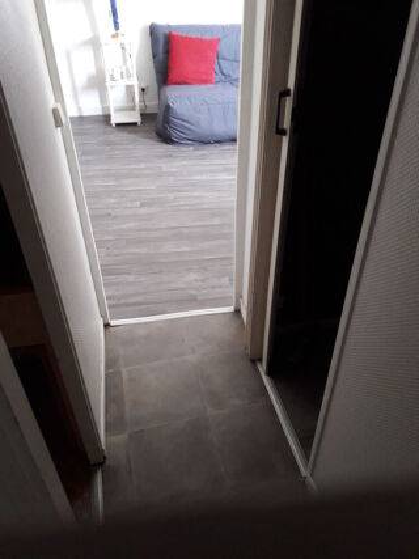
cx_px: 210
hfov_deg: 49.7
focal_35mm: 28
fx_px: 452
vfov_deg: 63.5
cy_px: 280
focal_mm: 3.7
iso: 320
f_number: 1.9
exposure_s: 1/17
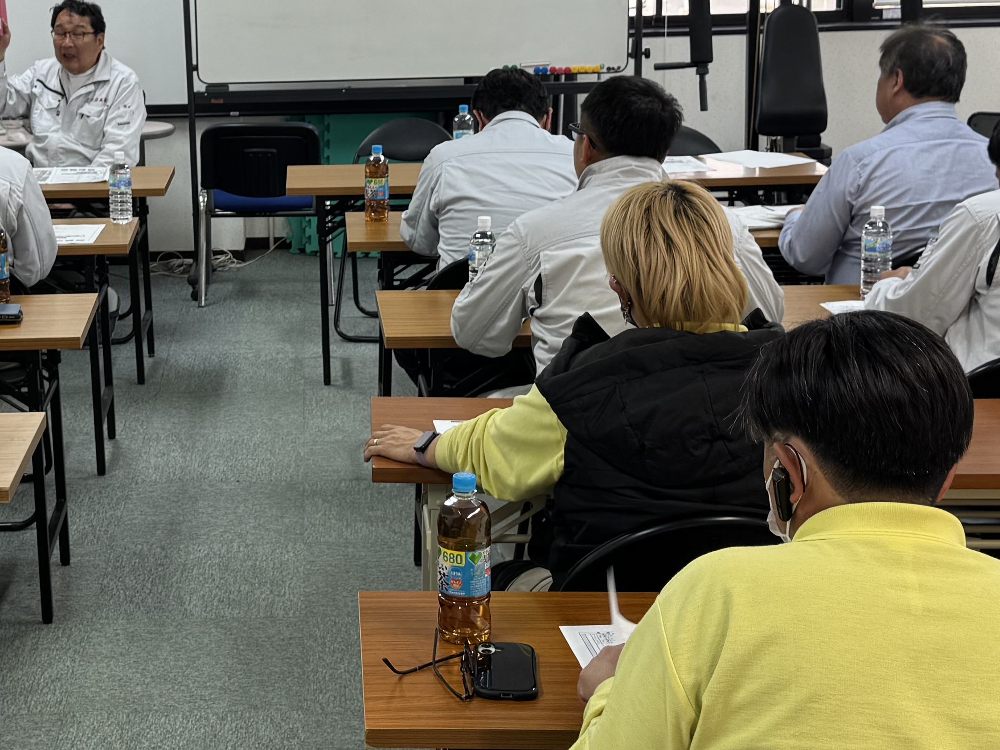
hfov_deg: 29.7
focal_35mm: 64
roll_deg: +1.3
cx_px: 241
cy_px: 243
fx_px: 1849
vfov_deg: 22.8
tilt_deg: -10.9
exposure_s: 1/120
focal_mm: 6.76
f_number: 1.78
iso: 80
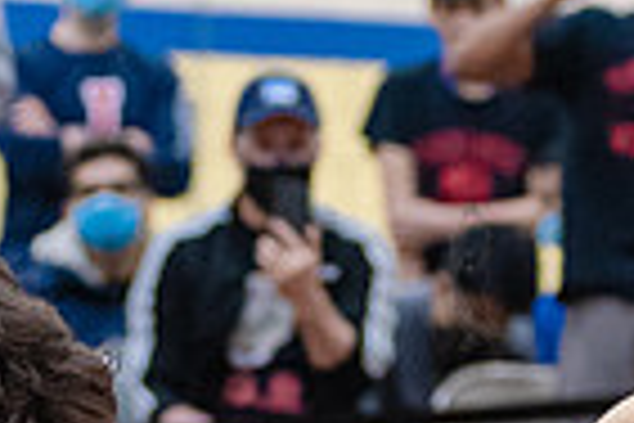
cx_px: 468
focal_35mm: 353
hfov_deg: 5.8
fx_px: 6216
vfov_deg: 3.9
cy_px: 709
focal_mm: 80
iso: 4000
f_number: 3.5
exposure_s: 1/400
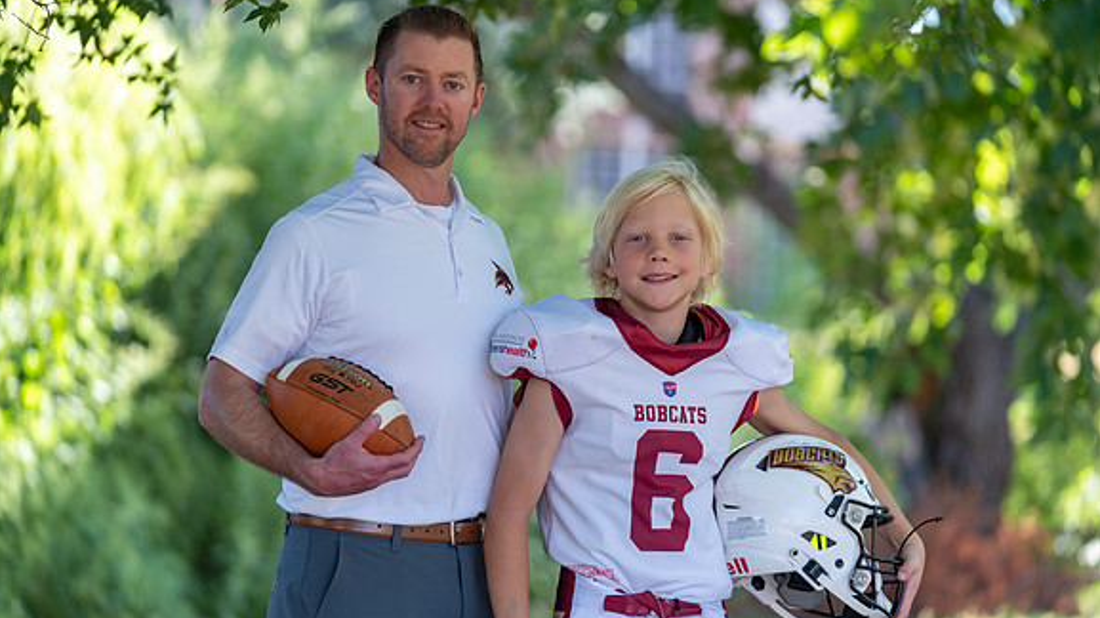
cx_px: 549
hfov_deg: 15.6
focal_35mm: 138
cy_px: 291
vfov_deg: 8.8
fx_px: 4023
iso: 125
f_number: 2.8
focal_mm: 131
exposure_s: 1/320
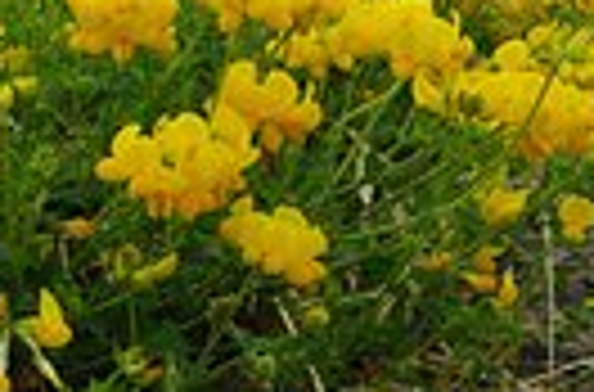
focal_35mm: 140
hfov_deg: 14.7
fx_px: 2302
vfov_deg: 9.5
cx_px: 378
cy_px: -153
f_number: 6.3
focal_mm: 24
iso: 400
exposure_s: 1/160
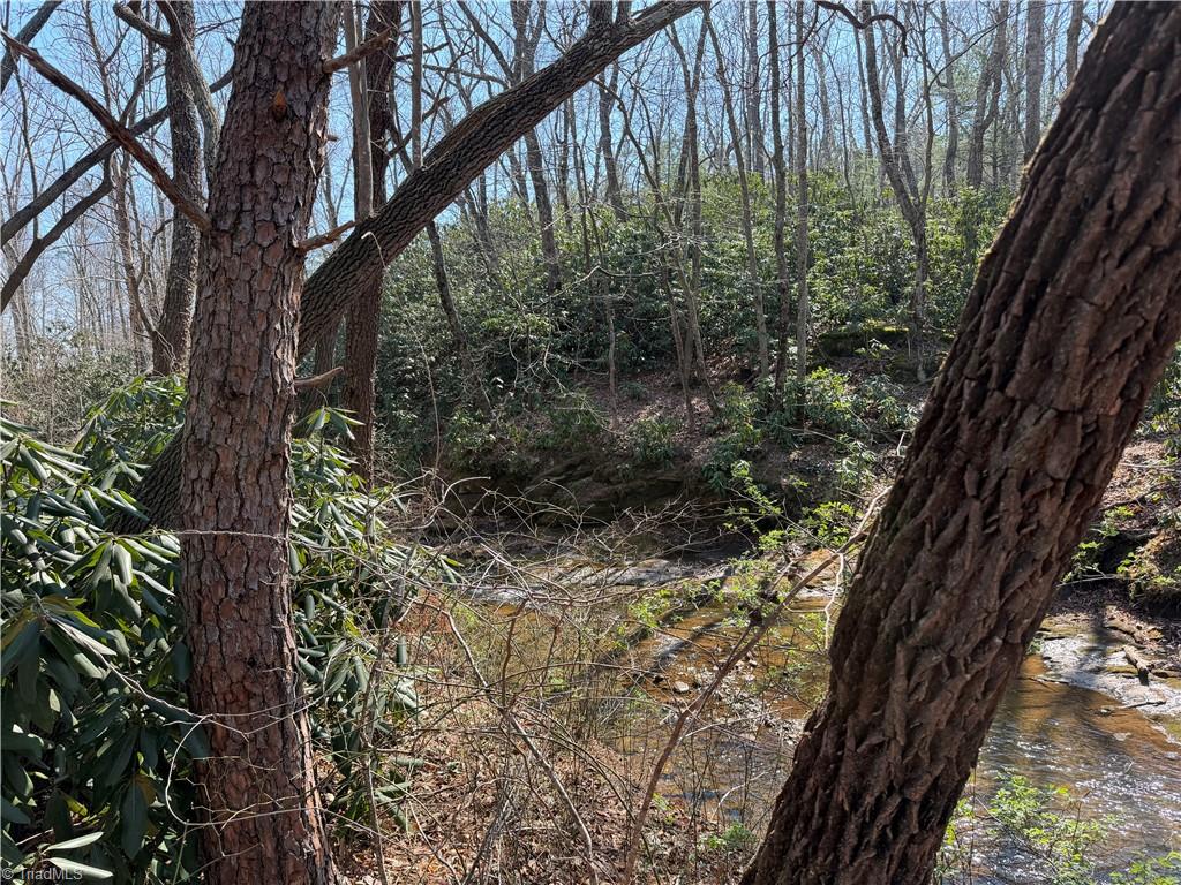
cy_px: 442
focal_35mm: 24
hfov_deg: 71.6
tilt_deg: -1.8
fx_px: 819
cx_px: 590
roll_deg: +0.3
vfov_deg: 56.8
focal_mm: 6.76
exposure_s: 1/878
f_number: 1.78
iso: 100
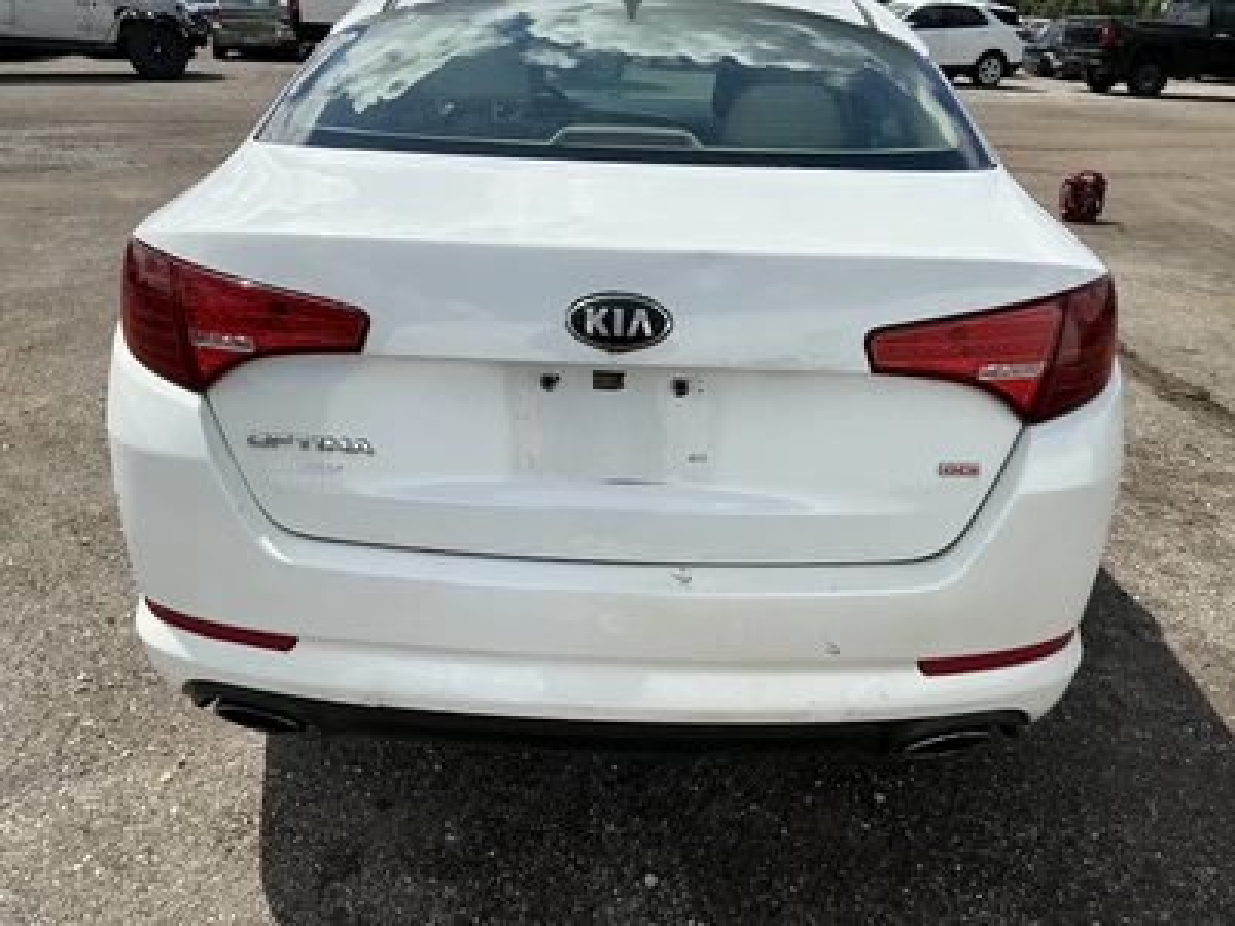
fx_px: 999
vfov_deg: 49.7
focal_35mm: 28
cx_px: 618
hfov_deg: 63.4
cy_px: 463
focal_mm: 3
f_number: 1.8
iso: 25
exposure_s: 1/2427
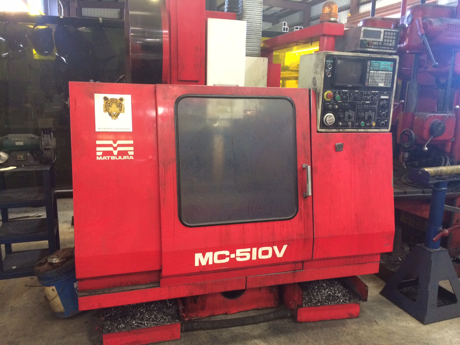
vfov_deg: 48.2
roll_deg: -0.2
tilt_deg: -13.1
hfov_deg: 61.7
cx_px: 230
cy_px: 172
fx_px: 385
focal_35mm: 29
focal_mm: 4.15
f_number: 2.2
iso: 250
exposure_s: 1/30
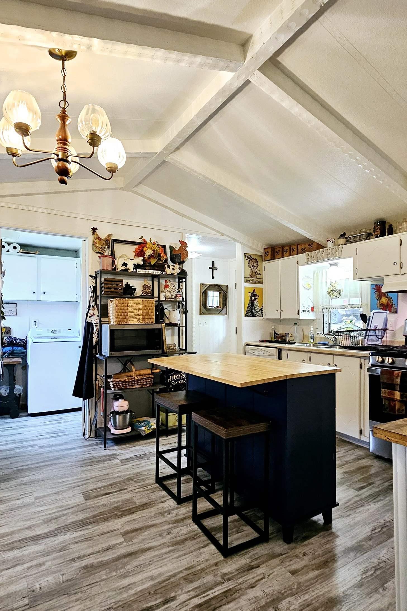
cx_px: 223
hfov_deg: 64.4
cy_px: 313
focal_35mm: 19
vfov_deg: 86.9
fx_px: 322
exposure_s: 1/60.2
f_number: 2.2
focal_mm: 2.2
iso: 200
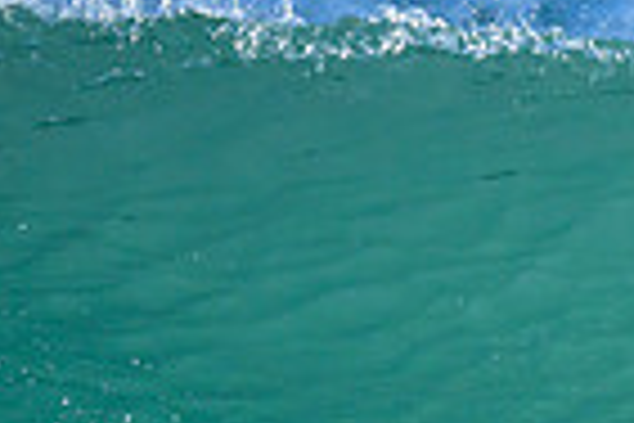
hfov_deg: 0.5
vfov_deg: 0.3
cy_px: 373
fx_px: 79843
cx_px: 1221
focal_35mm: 4534
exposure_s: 1/2000
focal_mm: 800
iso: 450
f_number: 6.3
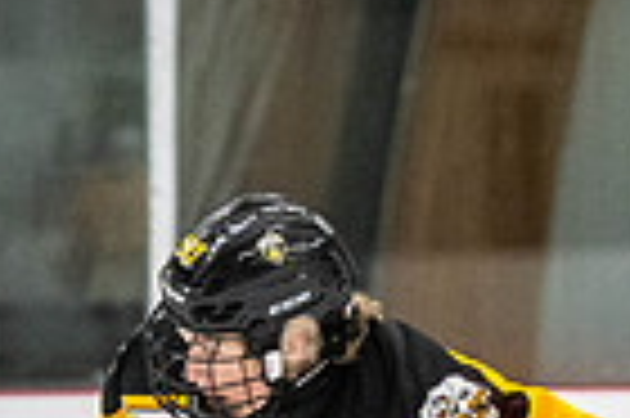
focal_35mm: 679
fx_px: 11869
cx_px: 198
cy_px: 798
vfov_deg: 2.0
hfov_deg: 3.0
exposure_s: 1/640
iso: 2000
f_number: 2.8
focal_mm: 105
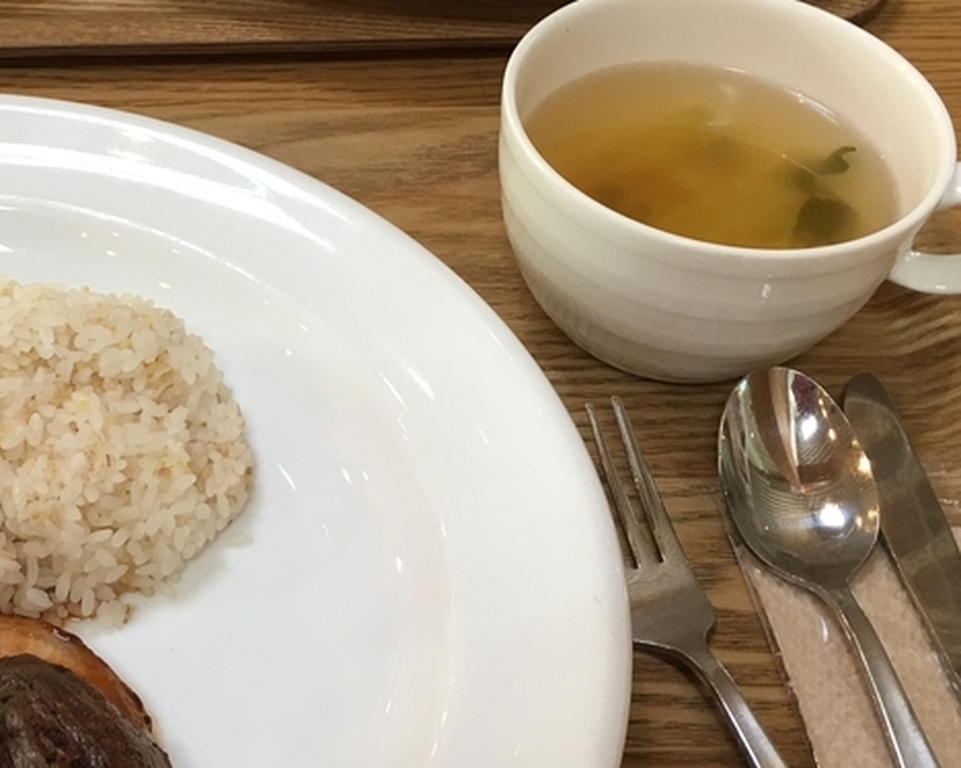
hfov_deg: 29.6
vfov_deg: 24.5
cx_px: 160
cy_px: 483
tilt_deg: -48.3
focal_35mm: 62
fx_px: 1763
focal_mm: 4.15
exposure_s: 1/15
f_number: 2.2
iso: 25
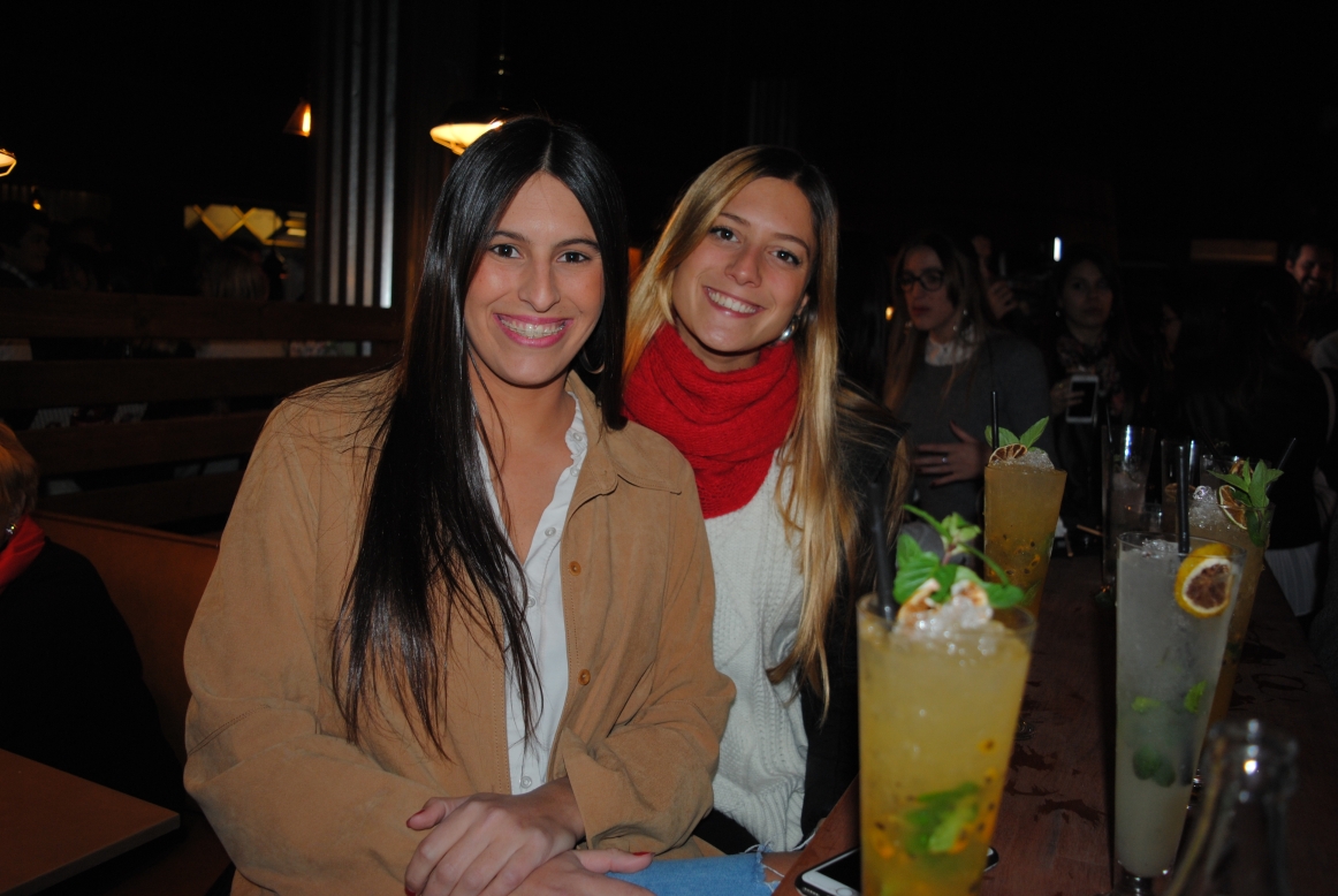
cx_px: 669
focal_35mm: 30
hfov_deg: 61.9
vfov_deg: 43.7
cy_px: 448
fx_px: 1116
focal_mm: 20
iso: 200
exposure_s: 1/60
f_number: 3.8
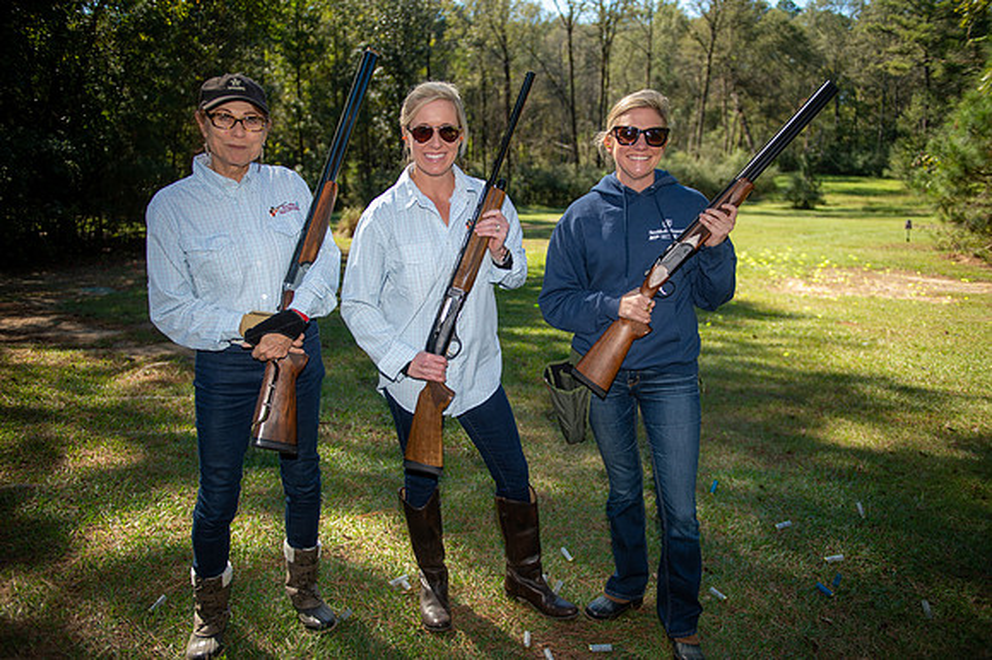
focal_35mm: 27
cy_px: 330
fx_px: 744
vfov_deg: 47.9
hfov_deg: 67.4
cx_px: 496
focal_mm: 27
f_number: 2.8
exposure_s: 1/500
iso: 125
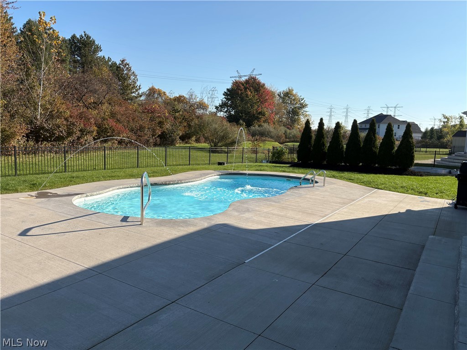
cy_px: 175
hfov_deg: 67.3
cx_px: 234
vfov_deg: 53.1
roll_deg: -2.1
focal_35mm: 26
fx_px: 351
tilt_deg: -5.3
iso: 50
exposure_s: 1/3279
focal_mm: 5.96
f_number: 1.6
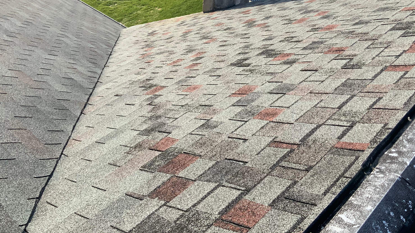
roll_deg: -1.9
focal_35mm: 43
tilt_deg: -27.2
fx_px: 473
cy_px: 27
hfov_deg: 47.4
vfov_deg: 26.8
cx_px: 216
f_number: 1.8
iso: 16
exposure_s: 1/728
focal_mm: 3
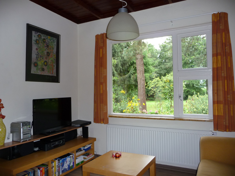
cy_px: 88
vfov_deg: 49.7
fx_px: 190
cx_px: 118
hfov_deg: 63.4
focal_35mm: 28
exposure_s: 1/30
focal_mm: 4.7
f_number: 3.3
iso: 160
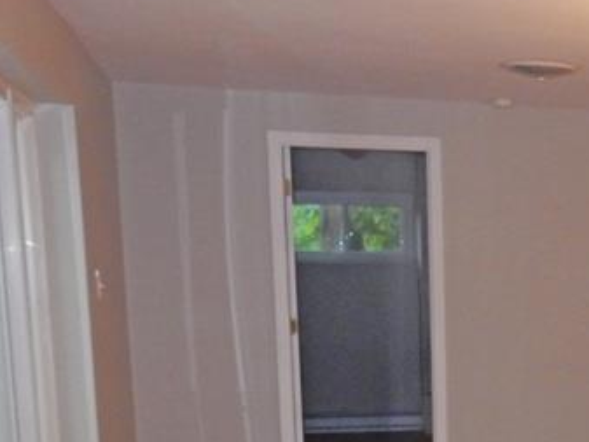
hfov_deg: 23.0
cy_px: 503
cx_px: 753
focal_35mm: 76
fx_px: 1294
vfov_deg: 18.6
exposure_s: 1/30
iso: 360
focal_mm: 4.5
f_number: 3.7
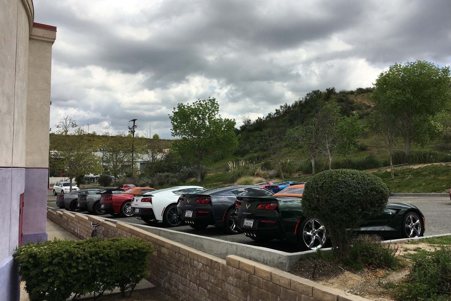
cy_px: 144
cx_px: 227
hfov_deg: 60.3
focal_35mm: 31
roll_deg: -0.6
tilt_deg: +3.8
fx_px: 388
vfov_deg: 42.3
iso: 25
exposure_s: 1/2024
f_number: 2.2
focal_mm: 4.15
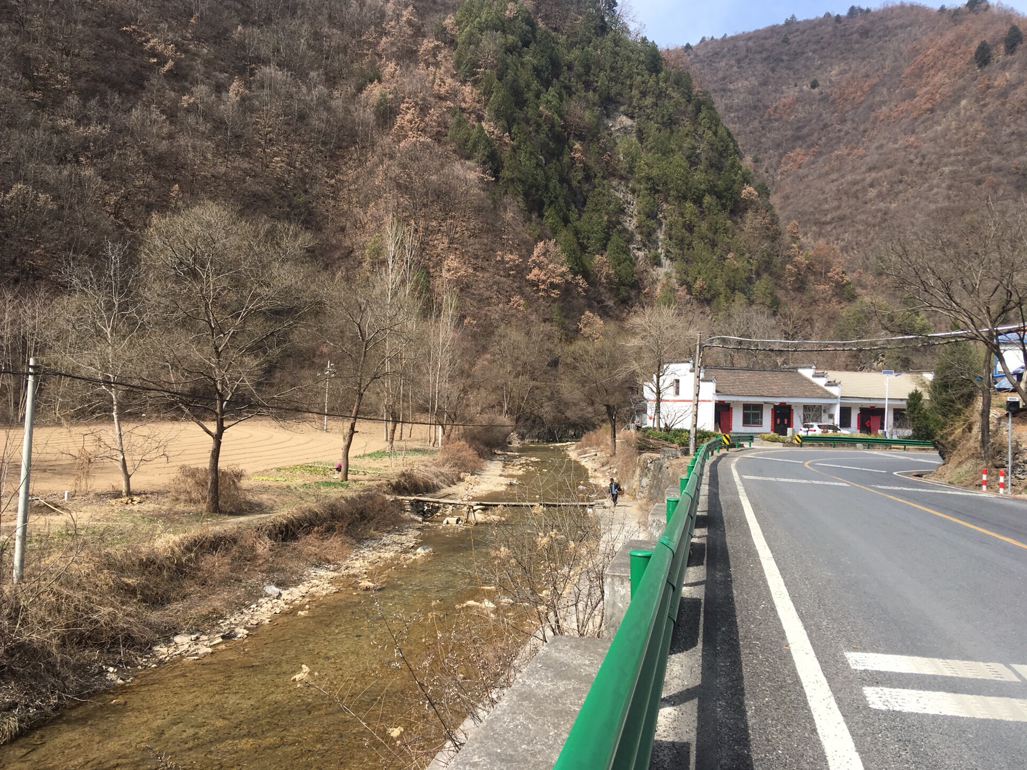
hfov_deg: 60.0
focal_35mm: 30
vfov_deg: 46.8
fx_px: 890
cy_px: 388
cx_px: 499
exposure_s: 1/845
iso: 25
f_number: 2.2
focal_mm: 4.15
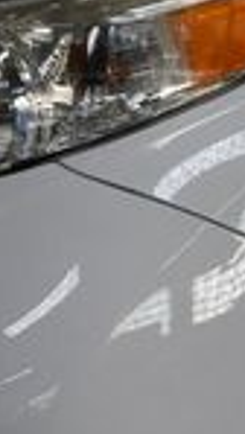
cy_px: 414
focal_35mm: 244
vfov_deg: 8.8
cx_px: -52
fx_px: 2813
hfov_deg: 5.0
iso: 400
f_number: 5.6
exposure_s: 1/250
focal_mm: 27
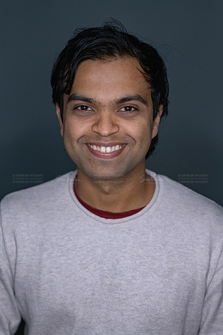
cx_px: 112
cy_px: 168
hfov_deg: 16.1
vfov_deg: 23.9
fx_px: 790
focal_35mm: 85
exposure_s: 1/250
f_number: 3.5
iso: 2000
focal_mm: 85
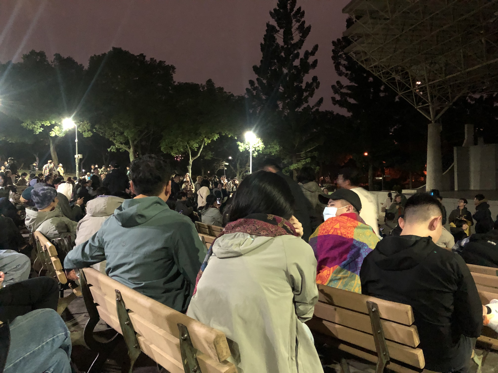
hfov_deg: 63.4
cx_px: 249
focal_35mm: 28
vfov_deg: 49.7
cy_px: 186
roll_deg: +2.7
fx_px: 403
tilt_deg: -1.3
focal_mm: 4
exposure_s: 1/4
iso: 250
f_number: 1.8
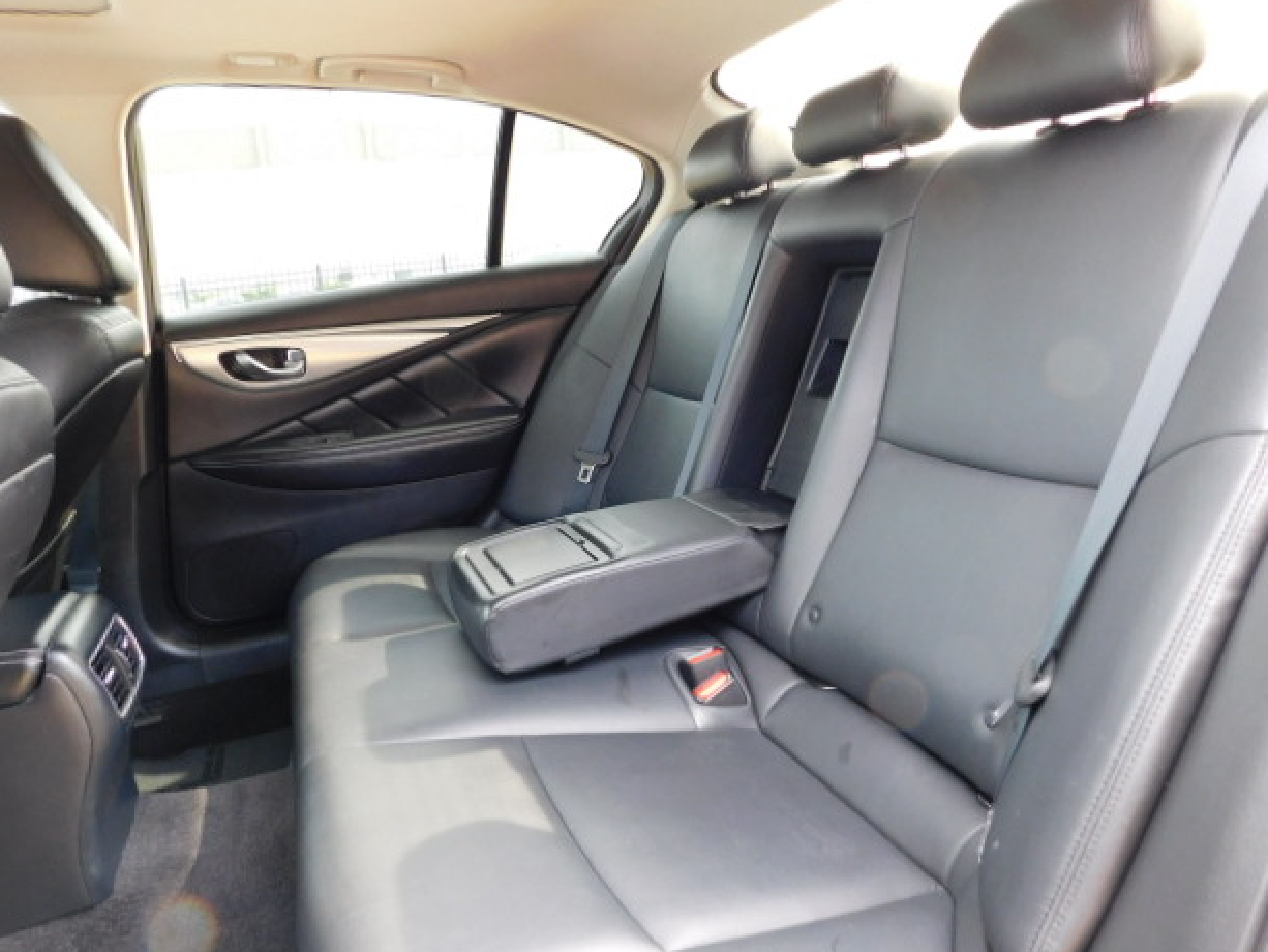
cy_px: 468
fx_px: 879
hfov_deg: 71.6
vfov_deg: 56.8
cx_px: 623
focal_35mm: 24
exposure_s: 1/30
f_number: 3
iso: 160
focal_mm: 4
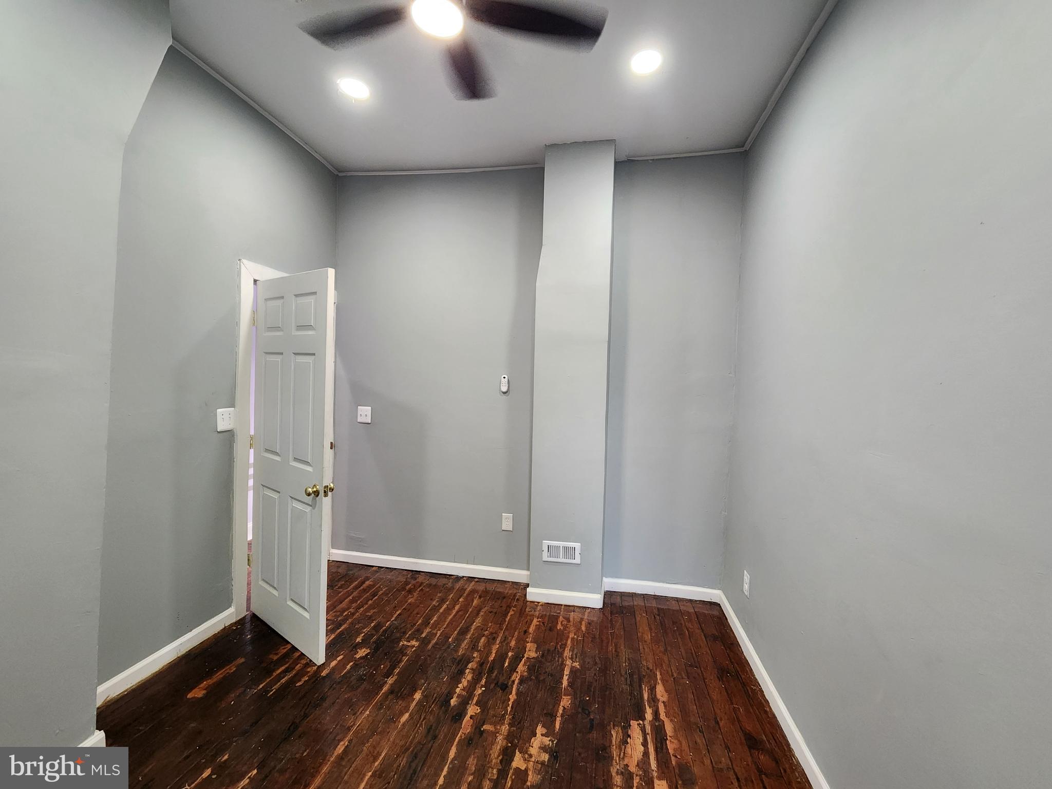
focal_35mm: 13
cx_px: 526
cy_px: 394
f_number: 2.2
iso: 320
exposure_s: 1/60
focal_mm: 2.2
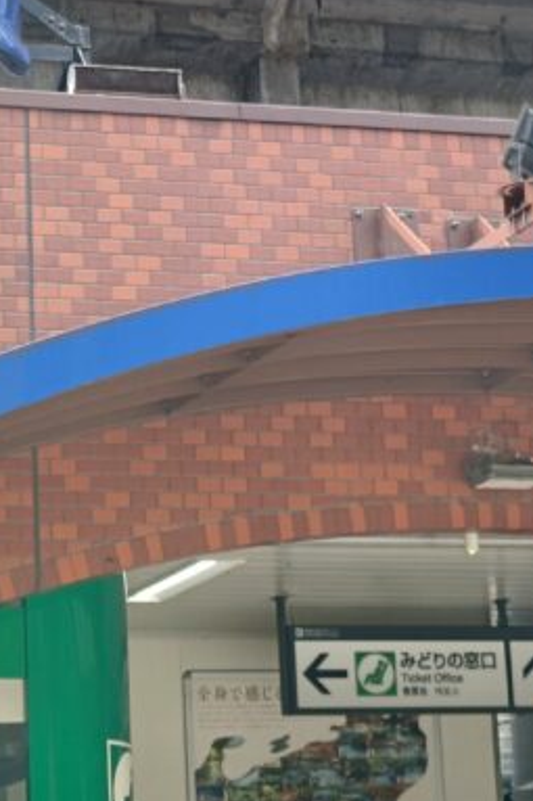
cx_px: 297
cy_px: 109
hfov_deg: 9.9
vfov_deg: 14.6
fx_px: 3090
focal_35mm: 139
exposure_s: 1/120
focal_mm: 4.7
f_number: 1.7
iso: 50
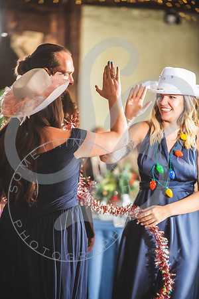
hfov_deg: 7.6
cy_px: 150
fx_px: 1492
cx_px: 100
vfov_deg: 11.4
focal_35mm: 180
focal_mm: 180
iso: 800
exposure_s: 1/200
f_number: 2.8
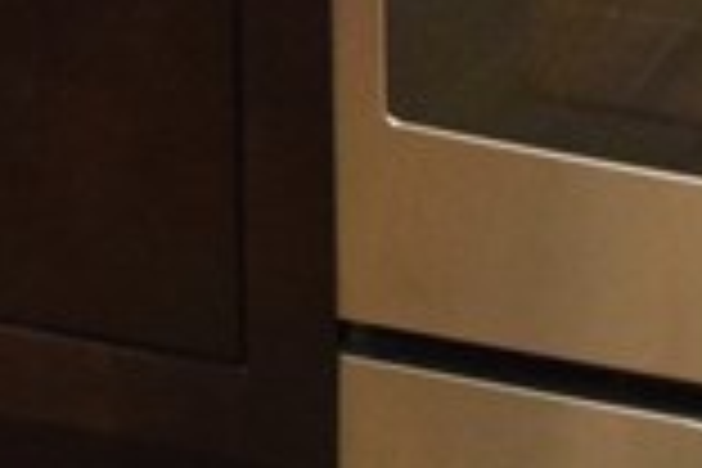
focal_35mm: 188
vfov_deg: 6.5
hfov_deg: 10.2
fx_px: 3666
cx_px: -621
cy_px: -1089
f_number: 3.5
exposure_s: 1/125
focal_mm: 18
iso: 3200
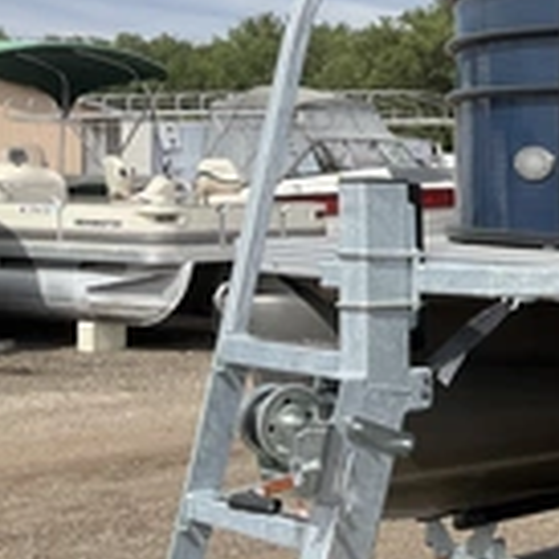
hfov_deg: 20.9
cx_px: 734
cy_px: 261
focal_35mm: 75
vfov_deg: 23.1
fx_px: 1370
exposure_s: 1/1730
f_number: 1.8
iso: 25
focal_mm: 3
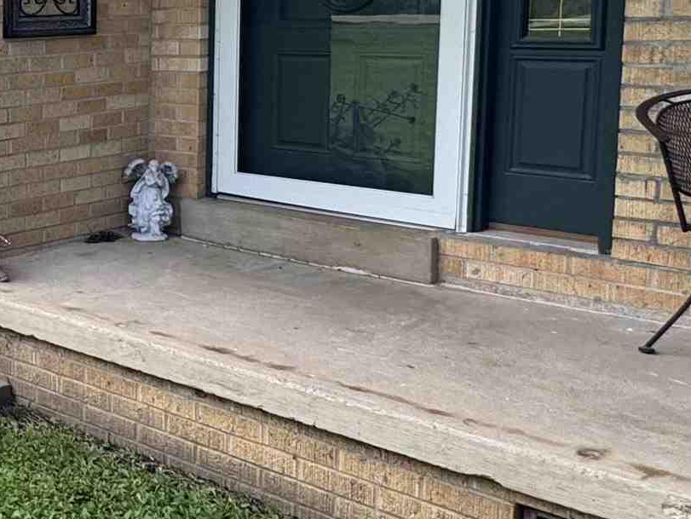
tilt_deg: -6.7
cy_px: 123
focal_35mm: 53
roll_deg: +1.9
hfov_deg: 26.5
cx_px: -336
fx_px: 1058
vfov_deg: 27.1
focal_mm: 2.22
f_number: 2.2
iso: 40
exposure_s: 1/375
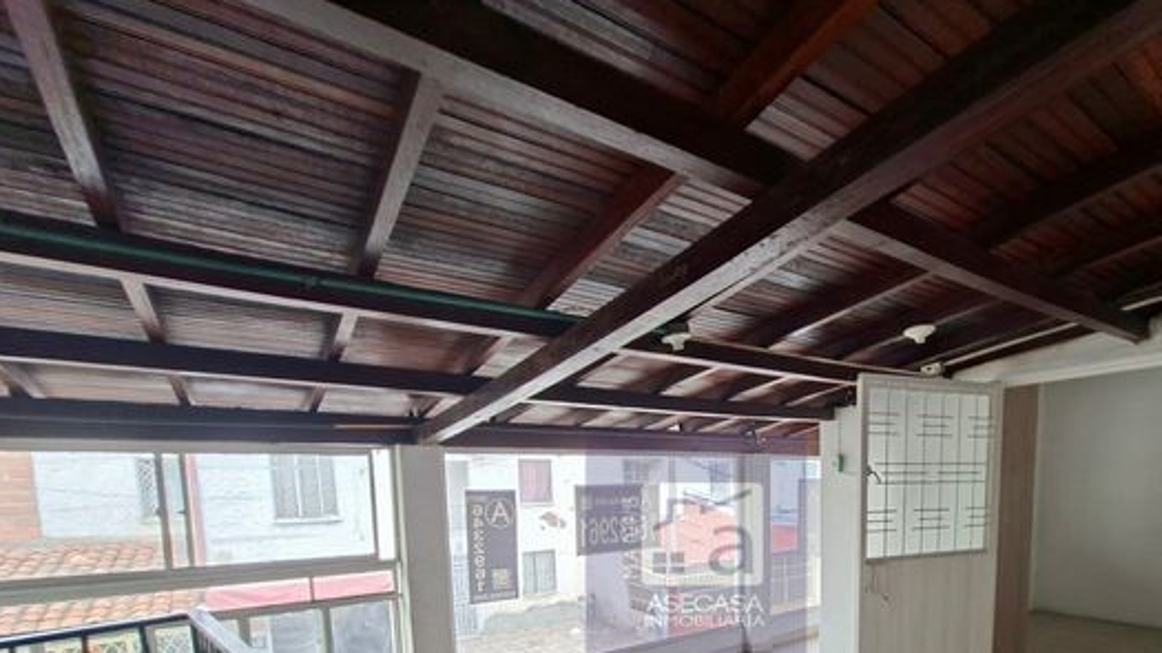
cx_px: 696
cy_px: 545
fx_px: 554
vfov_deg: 55.5
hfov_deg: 91.5
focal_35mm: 18
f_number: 2.2
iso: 100
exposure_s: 1/40
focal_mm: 1.74
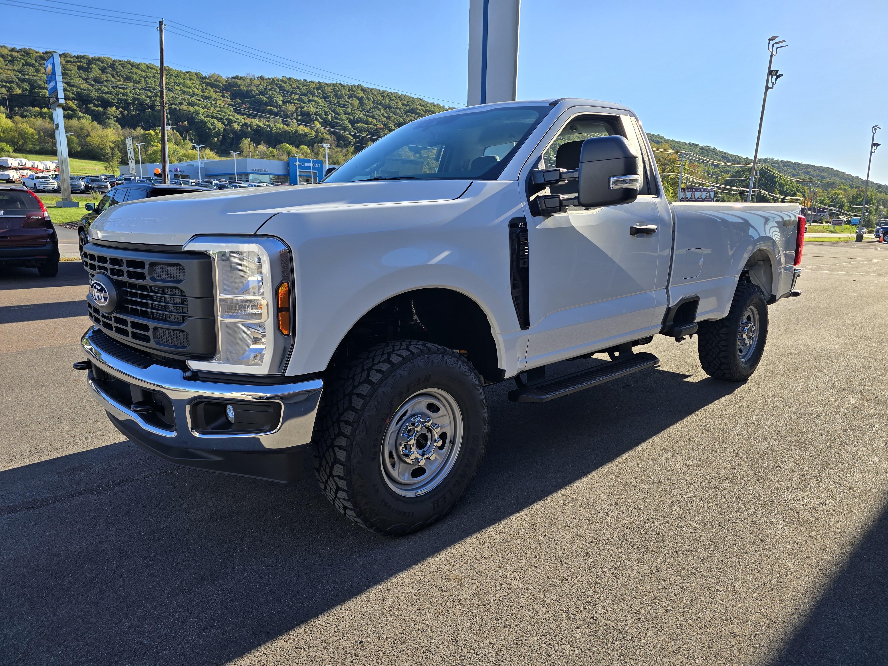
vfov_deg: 58.9
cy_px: 333
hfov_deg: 73.9
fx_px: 590
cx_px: 444
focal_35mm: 23
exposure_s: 1/522
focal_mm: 6.3
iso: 12
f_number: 1.7
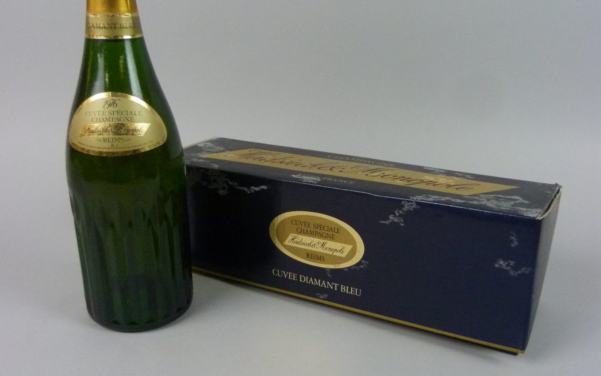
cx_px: 297
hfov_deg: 54.0
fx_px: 590
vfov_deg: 35.2
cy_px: 220
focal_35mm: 36
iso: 400
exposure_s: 1/40
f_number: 2.8
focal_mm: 4.5
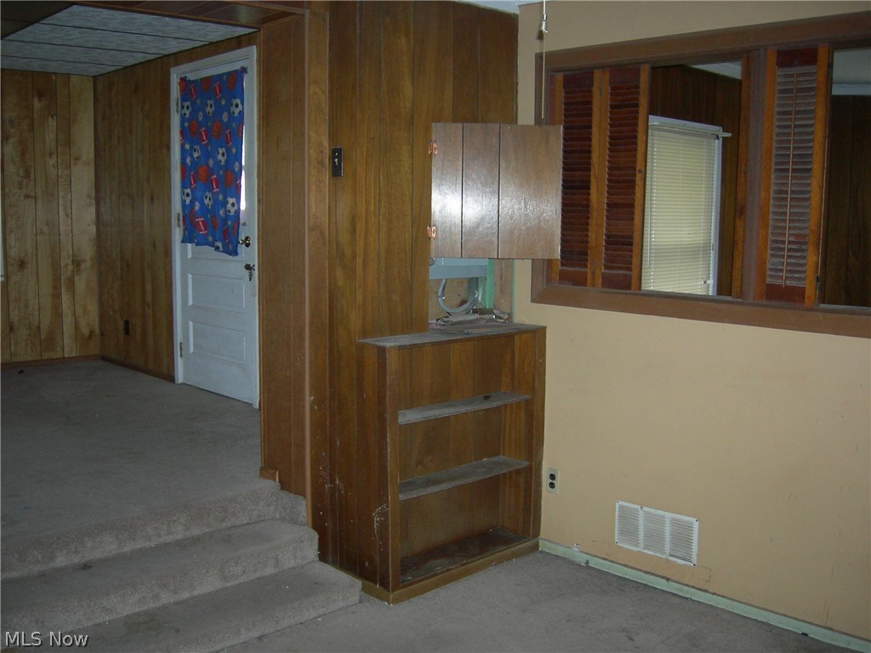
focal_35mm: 36
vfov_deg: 39.7
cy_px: 326
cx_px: 436
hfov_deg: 51.4
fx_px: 906
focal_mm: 7.5
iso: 185
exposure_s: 1/60.1
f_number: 2.7
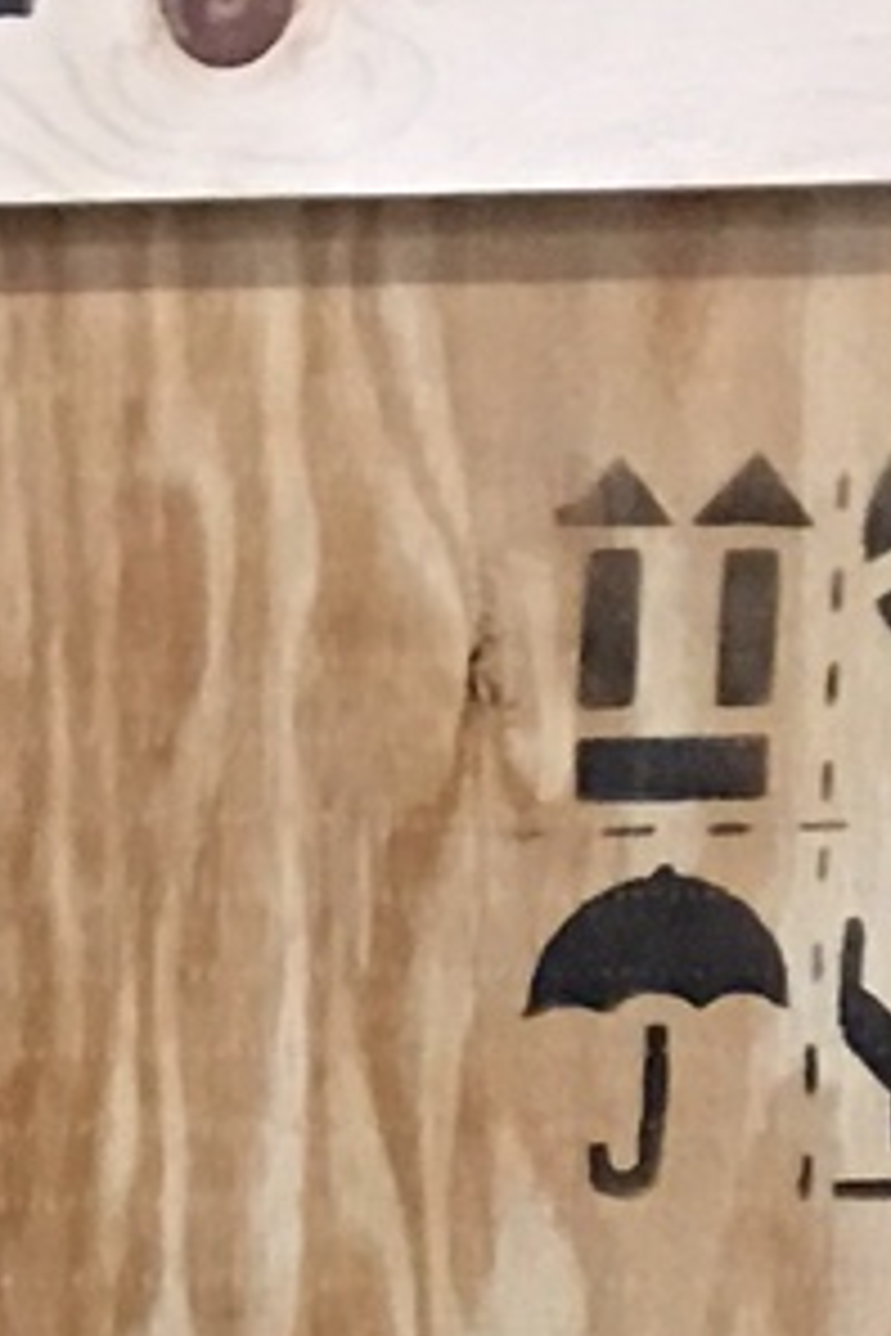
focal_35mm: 205
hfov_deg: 6.4
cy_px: 3248
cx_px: -1148
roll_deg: +1.1
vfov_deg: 9.0
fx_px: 7610
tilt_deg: -13.6
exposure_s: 1/15
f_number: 2.2
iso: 64
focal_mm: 4.15
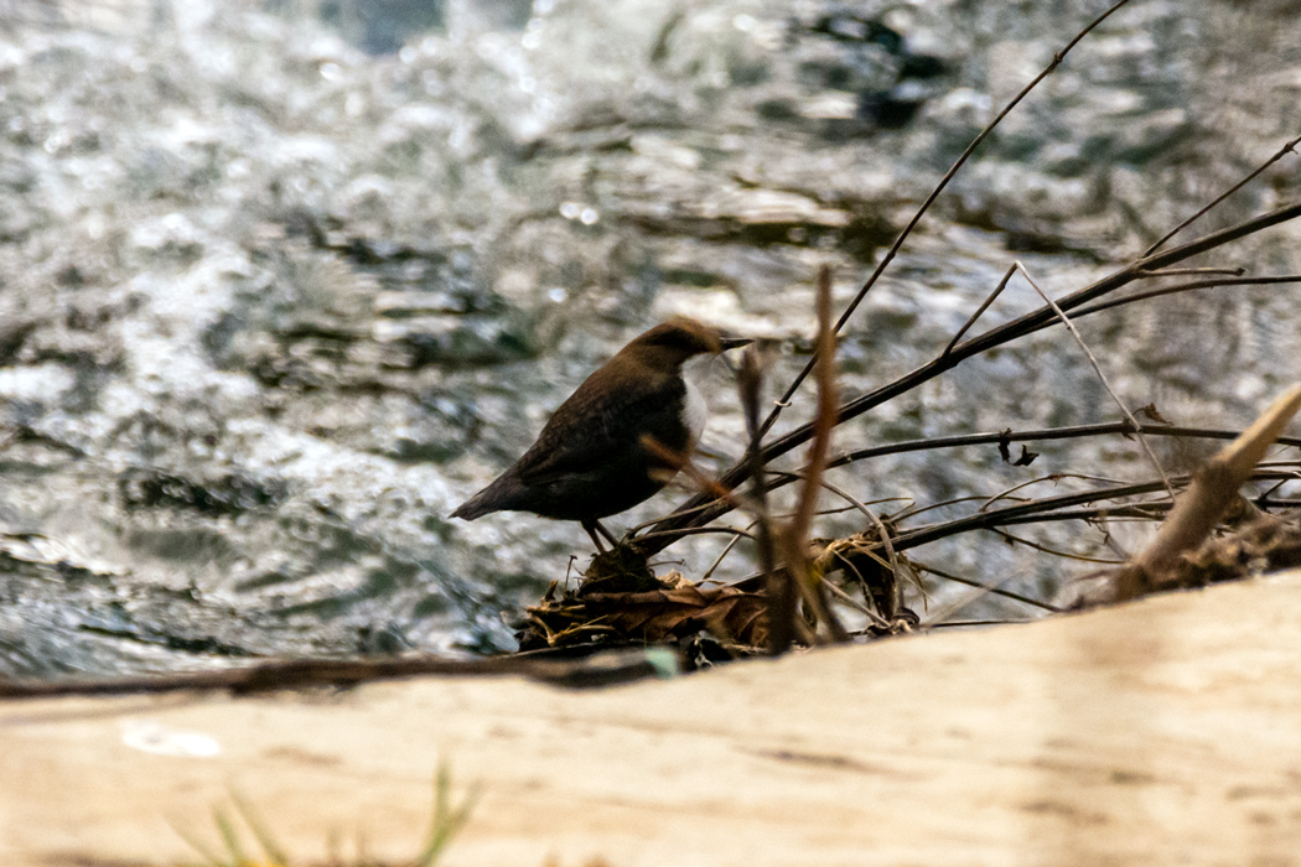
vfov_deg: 1.5
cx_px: 650
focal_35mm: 900
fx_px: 32522
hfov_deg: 2.3
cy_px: 434
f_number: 7.1
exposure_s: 1/1250
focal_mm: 600
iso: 4000
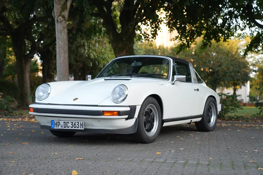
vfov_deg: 20.9
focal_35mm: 65
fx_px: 475
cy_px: 88
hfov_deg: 31.0
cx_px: 132
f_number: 2.8
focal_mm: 65
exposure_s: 1/125
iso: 400
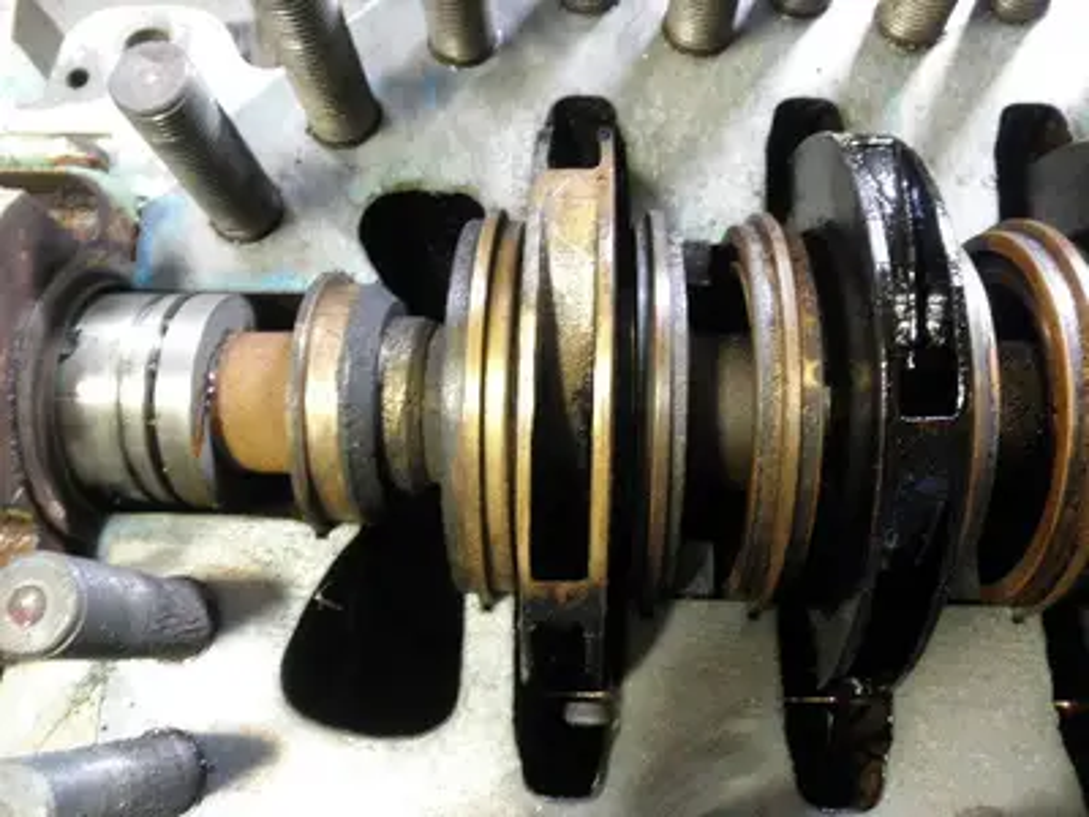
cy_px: 408
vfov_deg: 49.7
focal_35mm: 28
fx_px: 881
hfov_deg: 63.4
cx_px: 544
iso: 200
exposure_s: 1/4
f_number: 3
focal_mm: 5
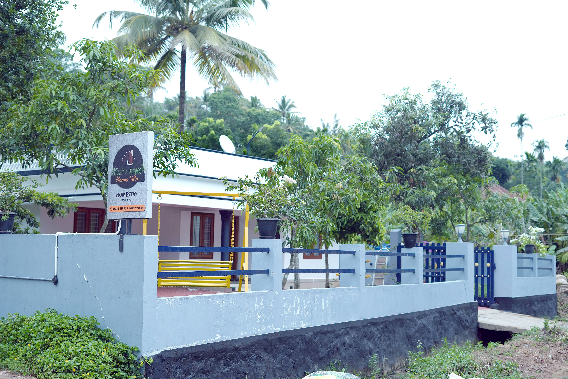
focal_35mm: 50
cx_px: 284
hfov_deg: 39.6
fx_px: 789
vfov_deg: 27.0
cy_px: 190
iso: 640
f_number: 3.5
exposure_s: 1/125
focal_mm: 50
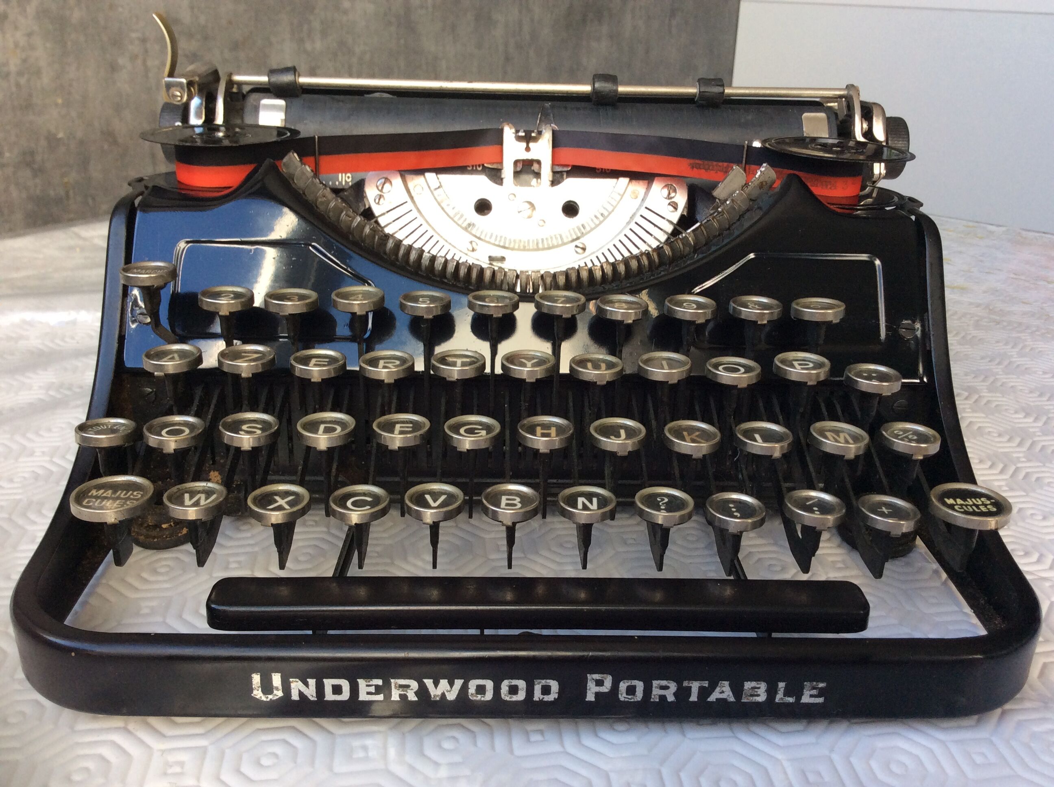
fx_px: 973
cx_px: 527
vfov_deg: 44.1
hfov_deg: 56.9
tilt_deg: -25.0
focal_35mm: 32
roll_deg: -1.2
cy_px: 394
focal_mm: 3.3
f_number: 2.4
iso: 50
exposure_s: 1/100
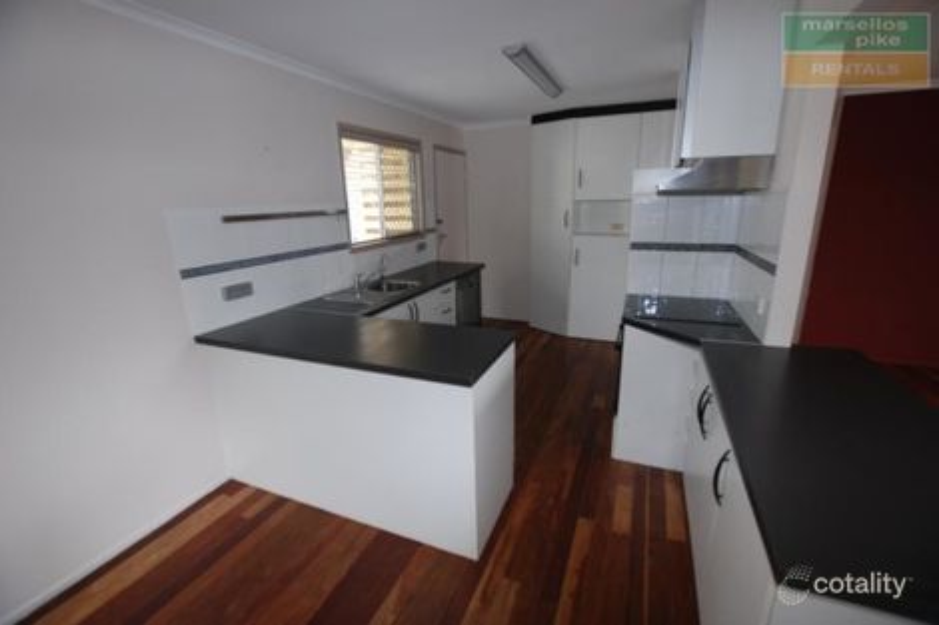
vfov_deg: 77.3
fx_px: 391
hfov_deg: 100.4
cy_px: 312
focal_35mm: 15
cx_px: 470
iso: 200
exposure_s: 1/60
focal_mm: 10
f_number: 4
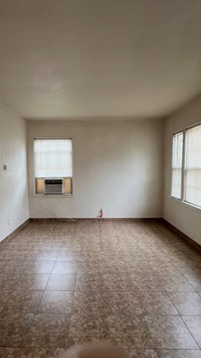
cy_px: 179
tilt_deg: -4.6
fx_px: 180
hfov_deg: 58.1
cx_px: 88
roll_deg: +0.0
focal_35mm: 19
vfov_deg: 89.6
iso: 125
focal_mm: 1.57
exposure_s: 1/120
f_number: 1.8
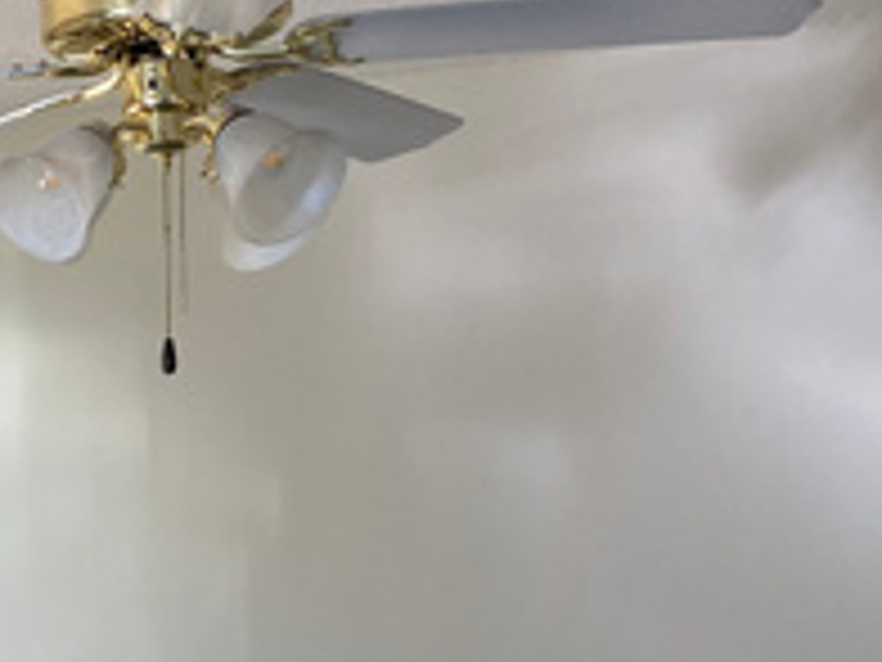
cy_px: 874
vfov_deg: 16.4
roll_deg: +3.1
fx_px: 2166
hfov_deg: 20.5
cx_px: -346
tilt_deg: -8.2
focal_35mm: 85
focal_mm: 4.25
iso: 64
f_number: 1.8
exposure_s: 1/121
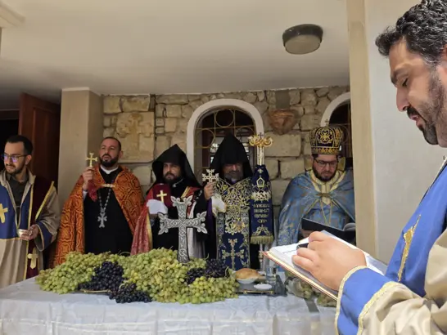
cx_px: 224
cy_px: 168
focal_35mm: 23
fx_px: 297
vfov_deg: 58.9
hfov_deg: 73.9
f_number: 1.4
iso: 64
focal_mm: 6.5
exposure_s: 1/4432
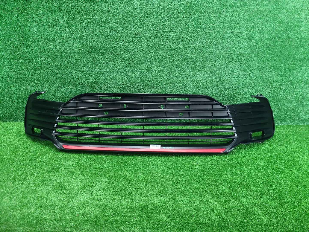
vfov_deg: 53.1
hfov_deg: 67.3
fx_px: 232
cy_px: 116
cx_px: 154
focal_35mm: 26
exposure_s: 1/50
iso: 292
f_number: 1.8
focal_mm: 5.4
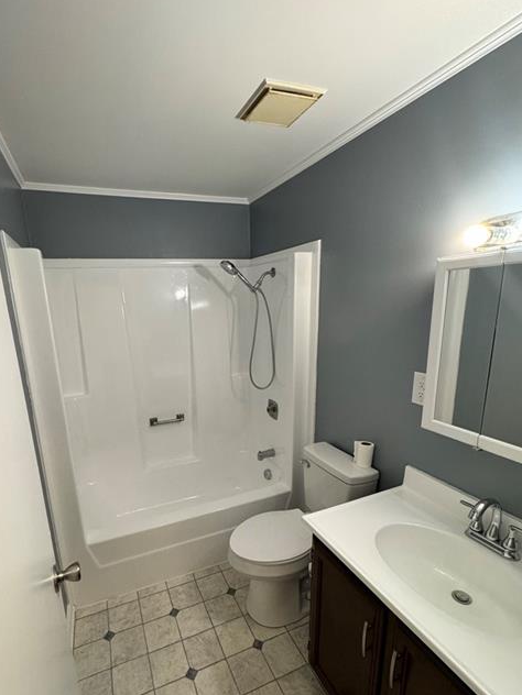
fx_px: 342
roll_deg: +3.1
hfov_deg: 74.3
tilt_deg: -11.3
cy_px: 380
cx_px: 222
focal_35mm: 17
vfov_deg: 90.8
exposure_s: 1/120
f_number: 2.2
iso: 200
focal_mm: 2.22
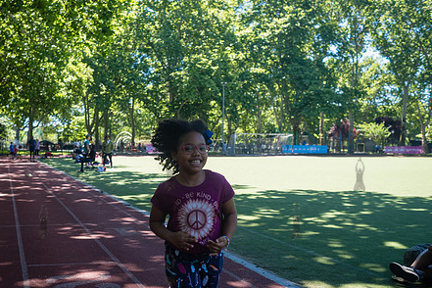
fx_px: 552
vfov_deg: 29.2
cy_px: 174
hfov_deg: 42.5
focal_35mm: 46
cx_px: 169
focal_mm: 35
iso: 320
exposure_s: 1/500
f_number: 4
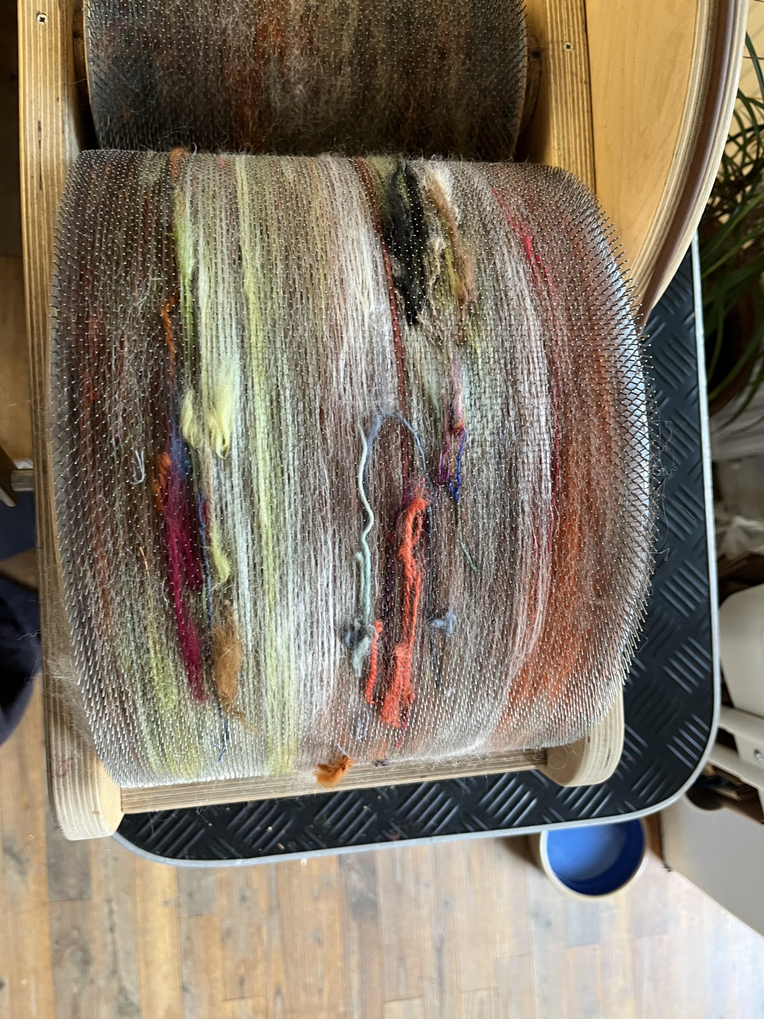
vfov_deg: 67.3
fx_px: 765
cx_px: 382
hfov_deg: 53.1
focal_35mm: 26
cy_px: 510
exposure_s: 1/50
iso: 160
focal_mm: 5.1
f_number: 1.6
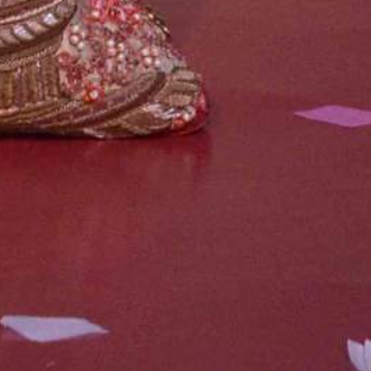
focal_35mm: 622
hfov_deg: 2.8
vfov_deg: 2.7
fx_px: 7537
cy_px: -1589
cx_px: -431
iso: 800
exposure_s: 1/200
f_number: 7.1
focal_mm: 45
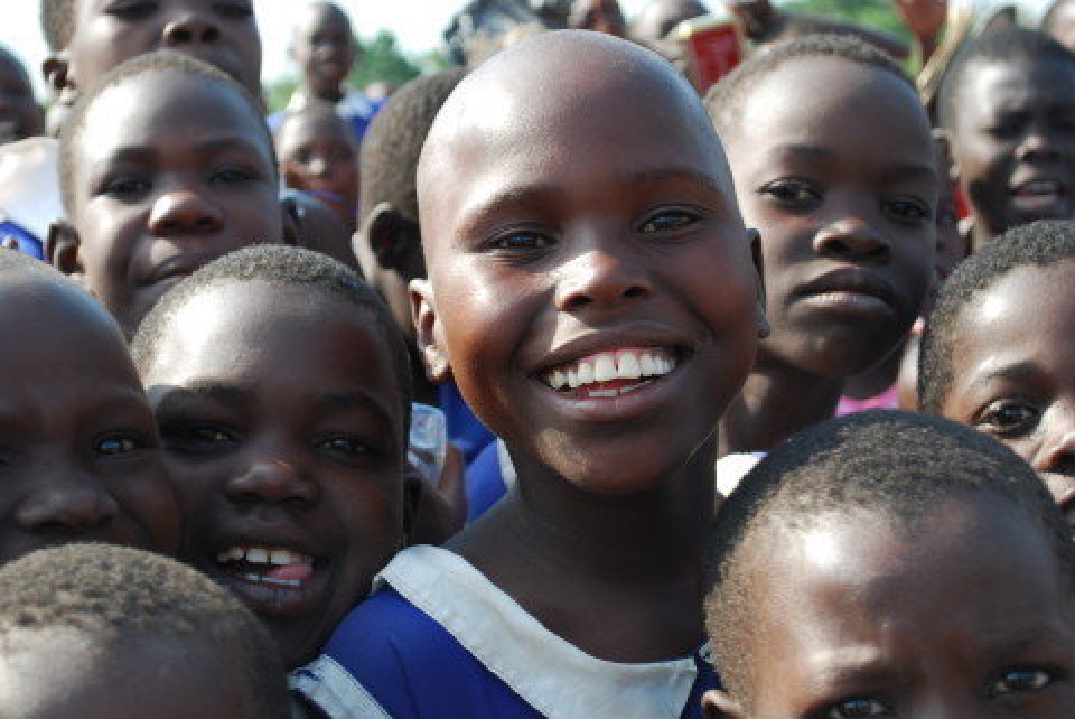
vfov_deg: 19.8
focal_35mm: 69
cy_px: 360
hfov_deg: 29.2
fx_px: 2062
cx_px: 538
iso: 125
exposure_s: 1/125
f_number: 5.6
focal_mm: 46
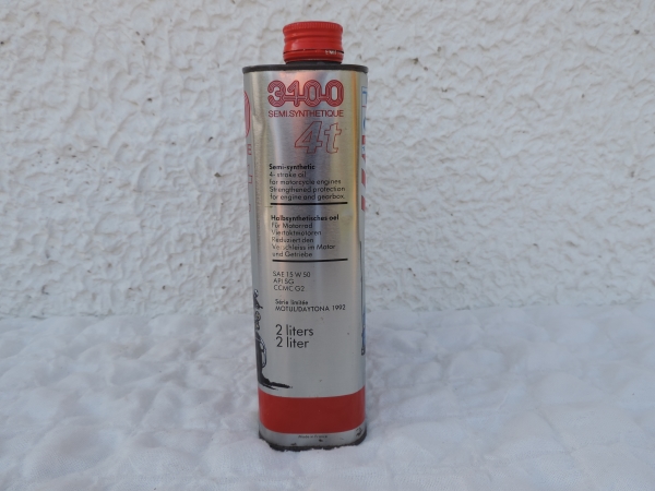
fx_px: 530
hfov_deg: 63.4
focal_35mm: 28
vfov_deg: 49.7
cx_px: 328
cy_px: 246
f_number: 3.1
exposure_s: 1/250
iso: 80
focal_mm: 4.9
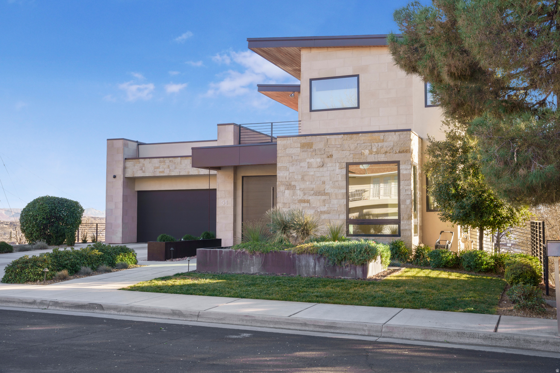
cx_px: 280
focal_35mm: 39
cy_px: 186
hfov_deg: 49.1
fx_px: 613
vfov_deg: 33.9
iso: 250
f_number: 11
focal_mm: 39.4
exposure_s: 1/100
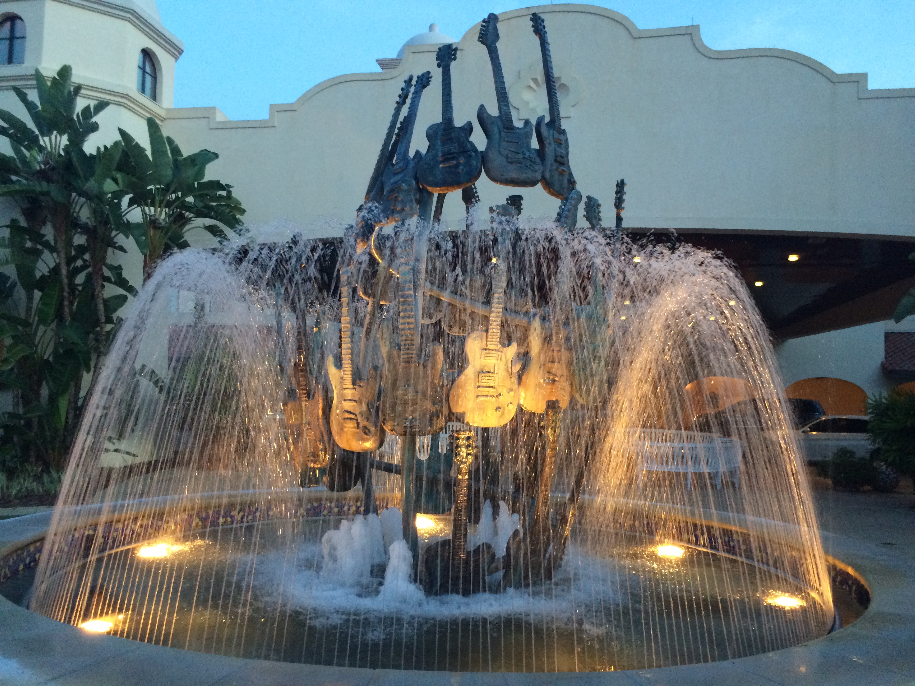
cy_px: 343
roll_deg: -1.6
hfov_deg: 61.7
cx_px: 458
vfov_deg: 48.2
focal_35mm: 29
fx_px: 767
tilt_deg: +4.7
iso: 200
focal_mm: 4.15
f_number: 2.2
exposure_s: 1/30
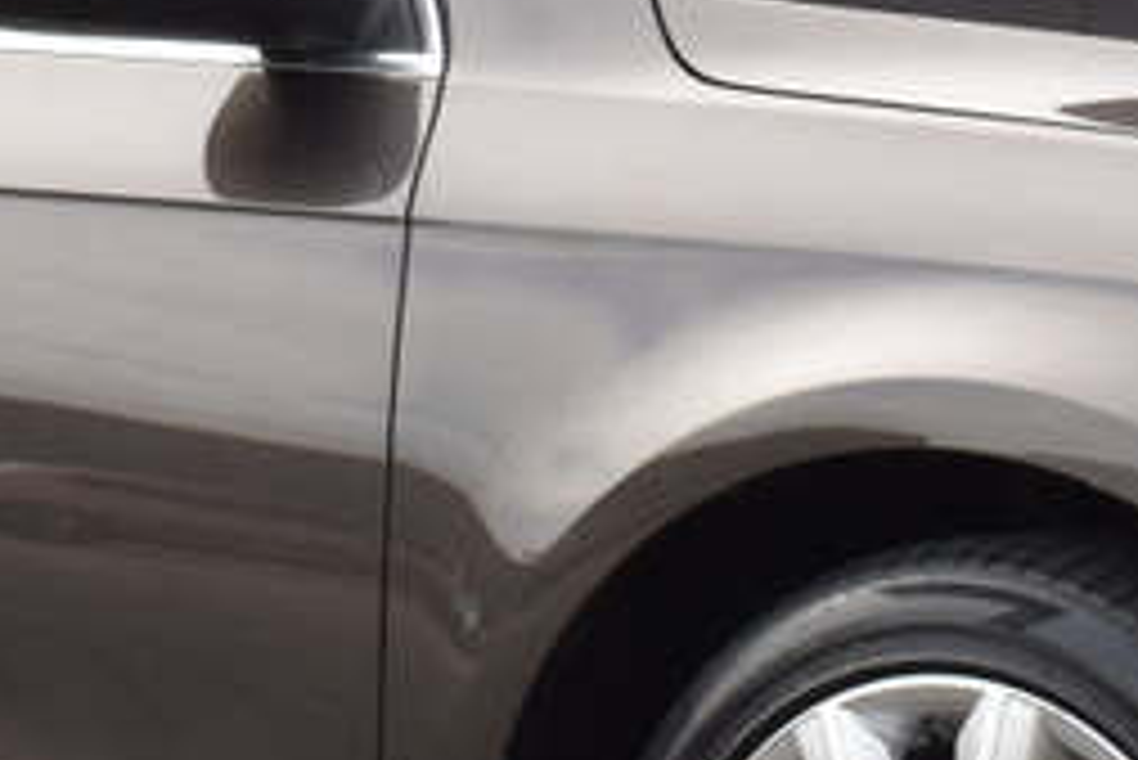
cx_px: 666
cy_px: -72
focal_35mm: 199
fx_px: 6294
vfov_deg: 6.9
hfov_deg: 10.3
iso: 320
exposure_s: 1/250
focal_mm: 28
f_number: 8
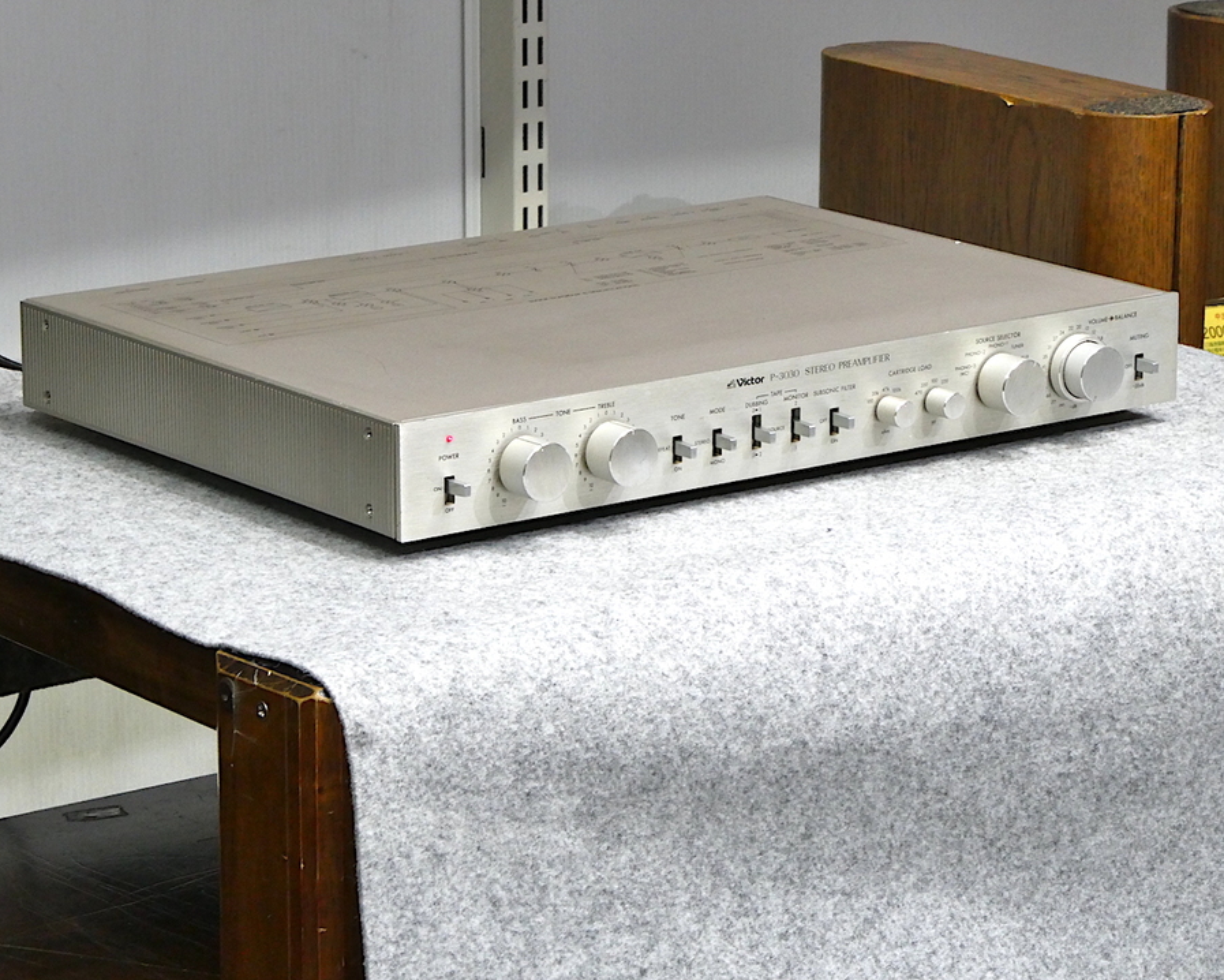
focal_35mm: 141
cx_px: 594
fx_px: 5109
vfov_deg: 11.0
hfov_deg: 13.7
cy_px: 490
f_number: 7.1
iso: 400
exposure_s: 1/10
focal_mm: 24.2
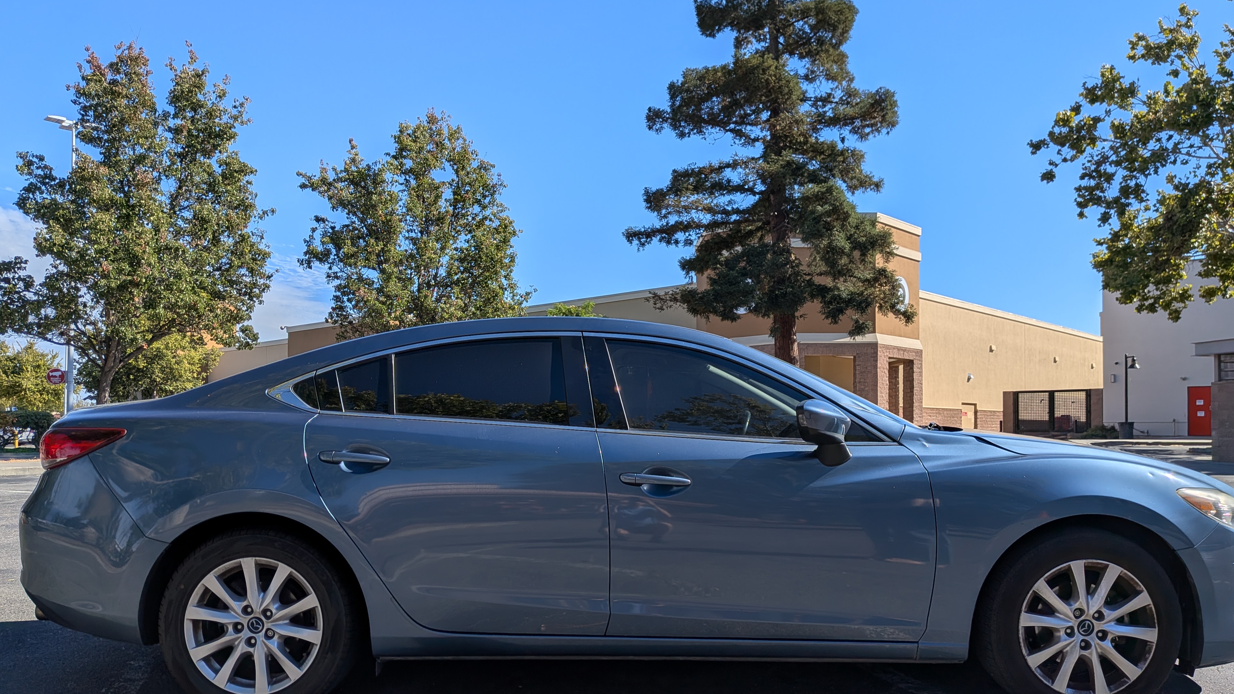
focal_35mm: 27
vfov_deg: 42.7
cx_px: 635
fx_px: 883
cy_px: 416
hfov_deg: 69.8
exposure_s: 1/10753
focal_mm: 4.53
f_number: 1.7
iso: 27
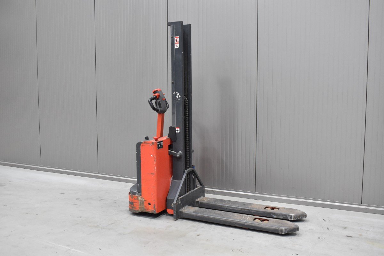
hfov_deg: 53.1
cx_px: 192
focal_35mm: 36
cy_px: 128
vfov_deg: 36.9
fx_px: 384
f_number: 5
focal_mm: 24
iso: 1600
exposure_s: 1/40
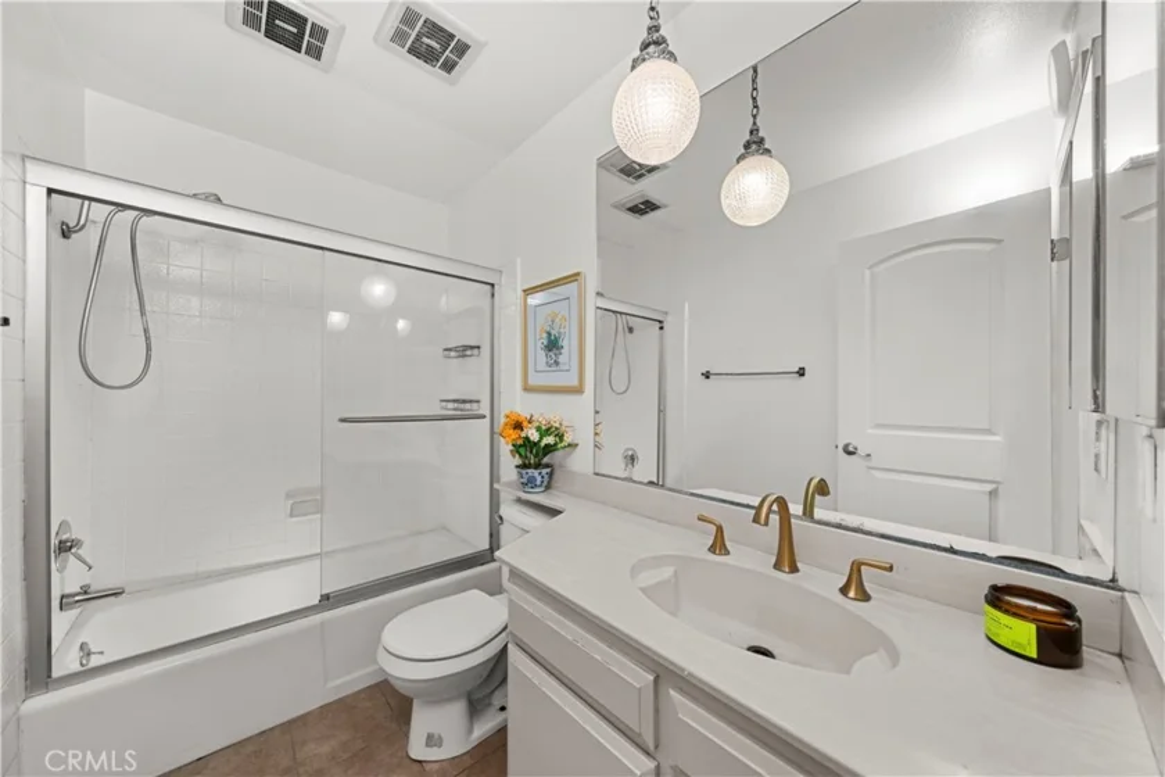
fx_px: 388
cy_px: 388
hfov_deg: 112.6
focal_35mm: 12
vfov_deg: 90.0
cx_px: 582
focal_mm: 12
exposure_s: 1/20
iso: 800
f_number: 8
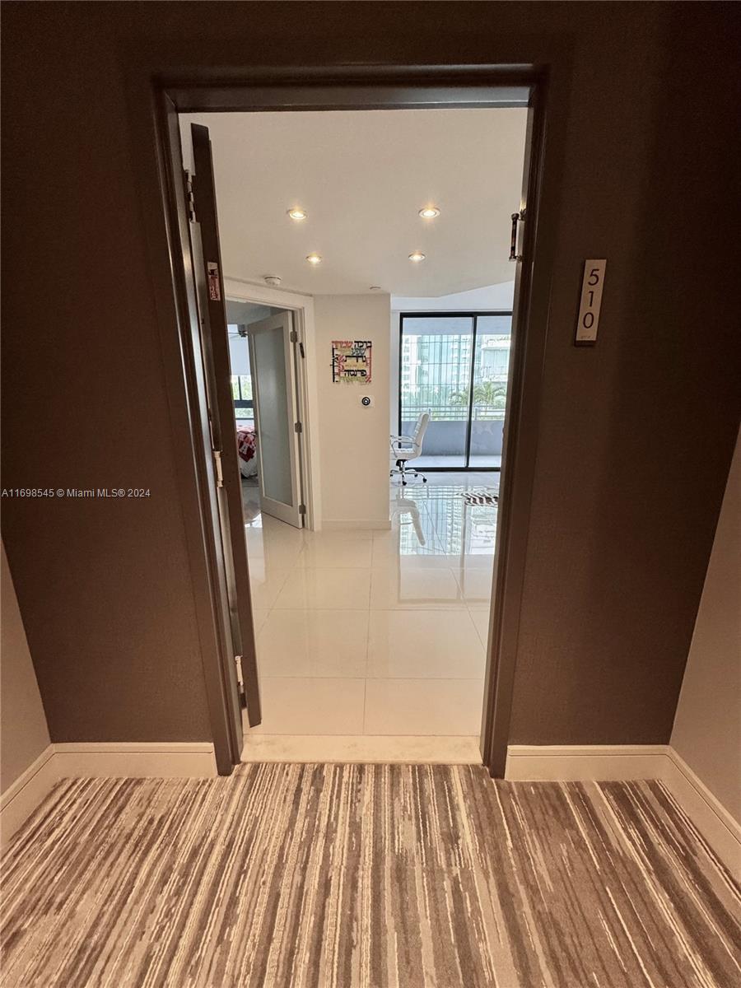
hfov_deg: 85.7
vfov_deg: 102.1
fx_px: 400
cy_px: 494
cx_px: 370
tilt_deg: -14.7
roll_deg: -0.4
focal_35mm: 14
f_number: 2.2
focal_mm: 2.22
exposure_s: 1/60
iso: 250
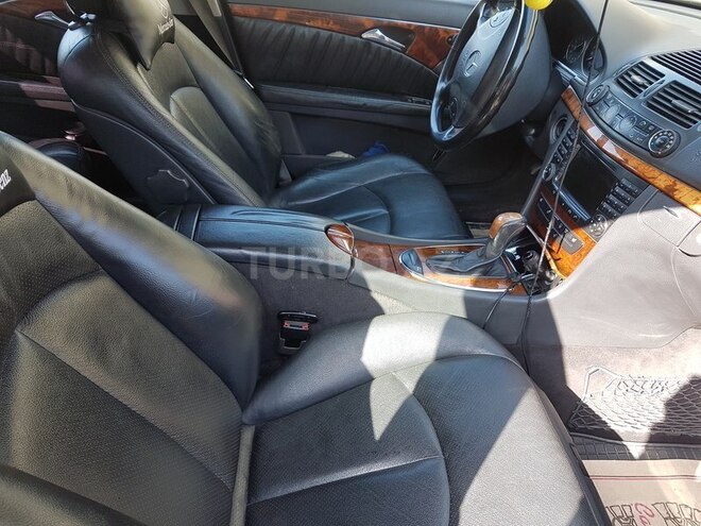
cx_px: 350
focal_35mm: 26
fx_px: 527
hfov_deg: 67.3
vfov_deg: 53.1
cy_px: 263
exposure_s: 1/100
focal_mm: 4.2
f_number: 1.7
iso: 40
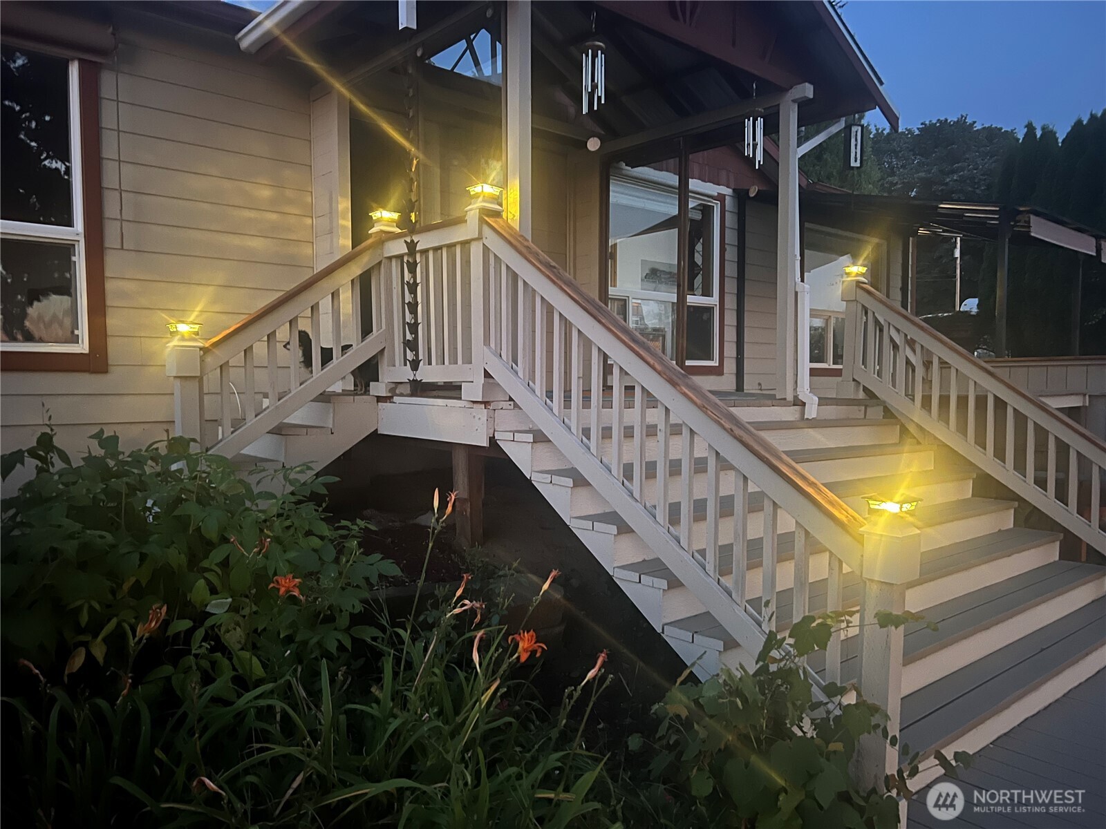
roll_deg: -0.1
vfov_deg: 53.1
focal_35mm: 26
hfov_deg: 67.3
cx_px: 553
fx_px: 831
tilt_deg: -3.8
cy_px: 414
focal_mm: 5.7
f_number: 1.5
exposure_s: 1/9
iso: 1000
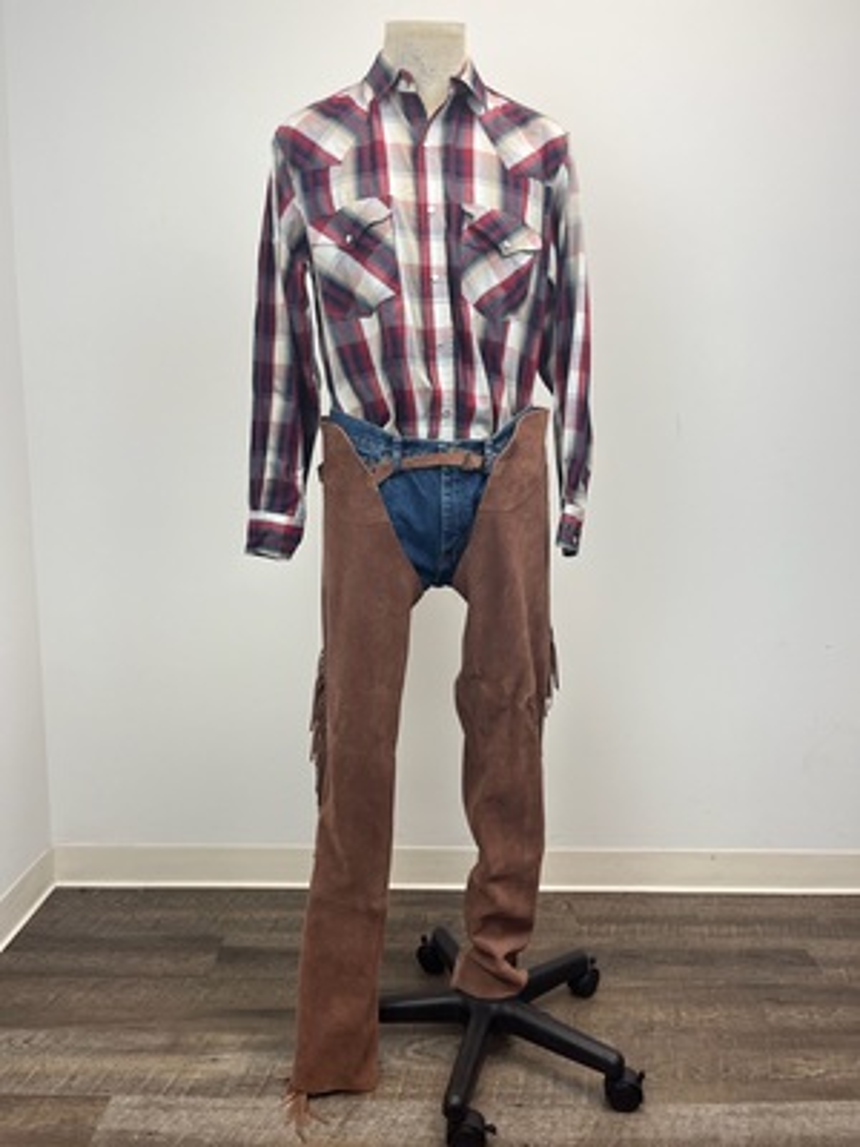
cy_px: 574
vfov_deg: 67.3
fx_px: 861
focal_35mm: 26
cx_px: 430
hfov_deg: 53.1
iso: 40
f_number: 1.6
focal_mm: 5.1
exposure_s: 1/184
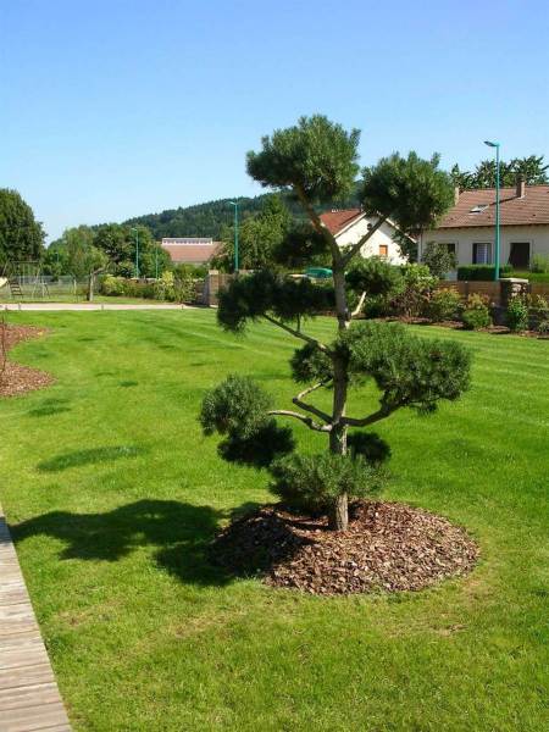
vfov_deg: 49.0
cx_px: 274
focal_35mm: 38
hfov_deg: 37.7
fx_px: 804
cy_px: 366
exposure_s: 1/190
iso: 50
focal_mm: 5.8
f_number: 5.6
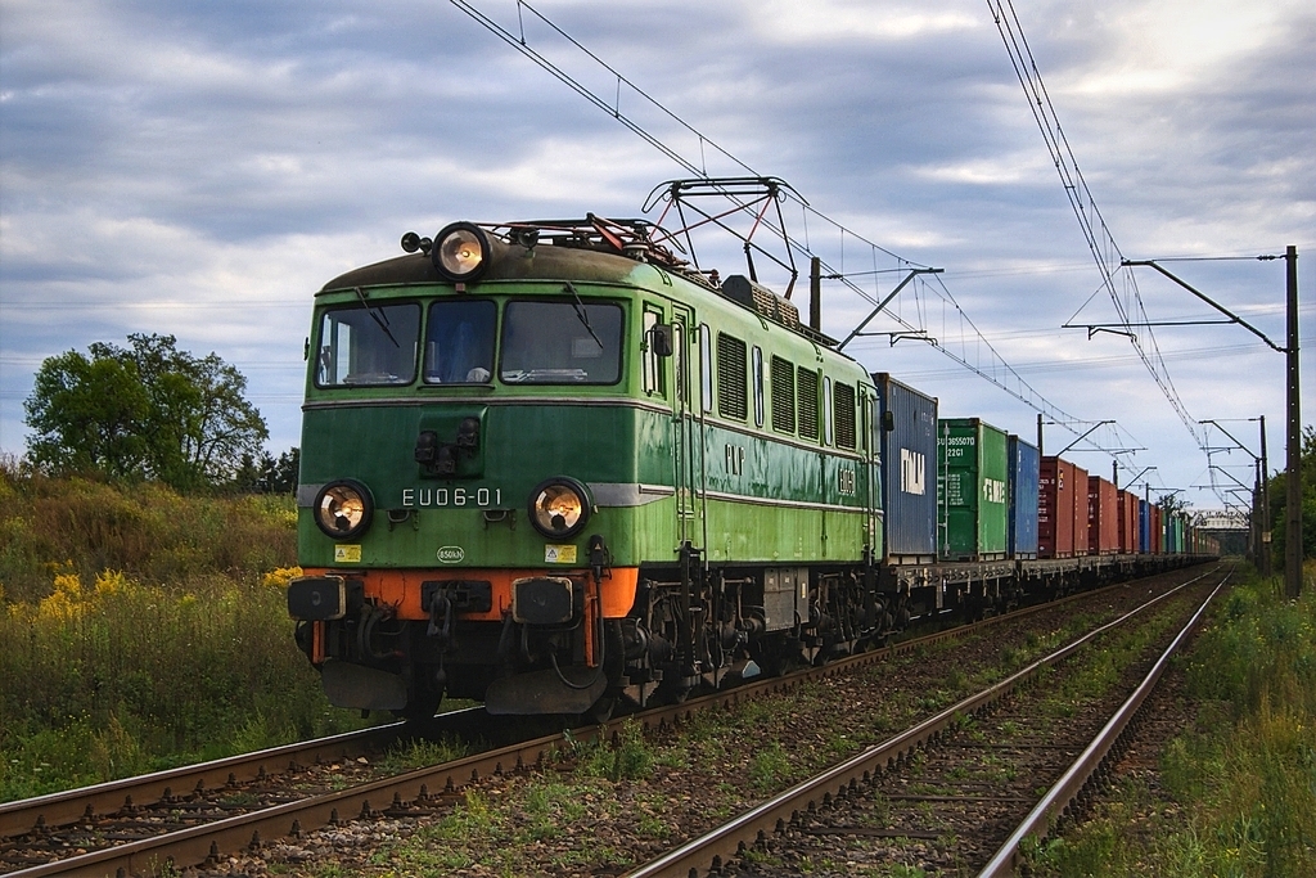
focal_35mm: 60
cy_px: 439
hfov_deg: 33.4
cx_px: 658
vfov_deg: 22.6
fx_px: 2193
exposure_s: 1/320
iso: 100
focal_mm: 40
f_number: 5.6
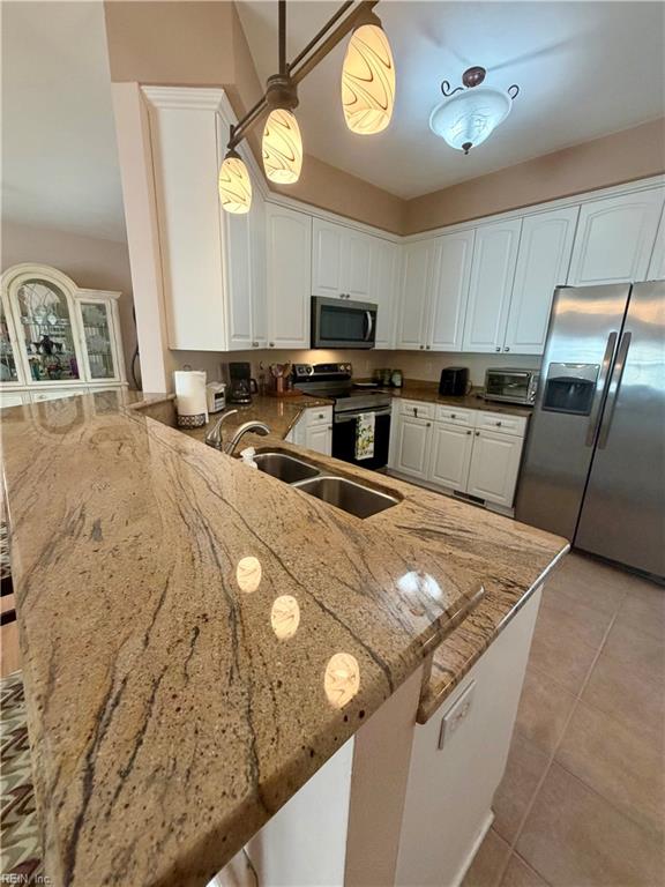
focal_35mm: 14
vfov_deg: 102.1
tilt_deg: -15.6
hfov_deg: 85.7
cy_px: 444
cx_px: 332
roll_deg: -1.7
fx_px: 359
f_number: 2.2
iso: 320
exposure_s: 1/120
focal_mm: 2.22
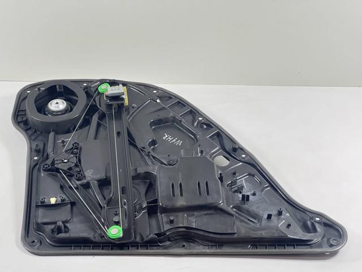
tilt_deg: -36.7
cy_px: 136
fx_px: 805
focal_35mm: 77
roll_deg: -1.0
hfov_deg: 25.3
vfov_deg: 19.1
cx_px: 181
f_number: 2.8
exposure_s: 1/60
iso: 250
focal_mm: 9
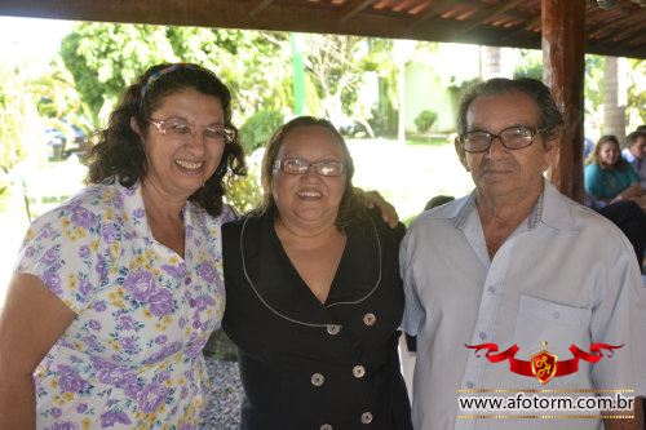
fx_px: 592
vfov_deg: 39.9
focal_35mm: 33
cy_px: 215
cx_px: 323
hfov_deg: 57.2
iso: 360
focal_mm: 22
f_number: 4
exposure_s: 1/125
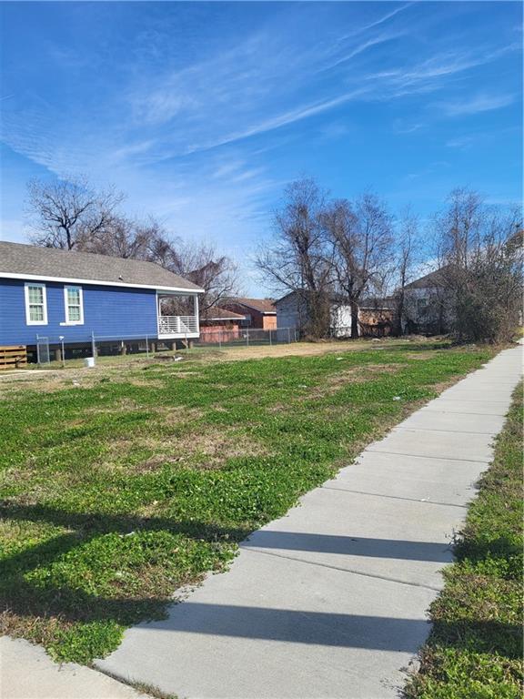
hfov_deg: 53.1
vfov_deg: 67.3
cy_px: 350
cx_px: 262
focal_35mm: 26
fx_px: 525
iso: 40
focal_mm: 5.4
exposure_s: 1/2210
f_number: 1.8
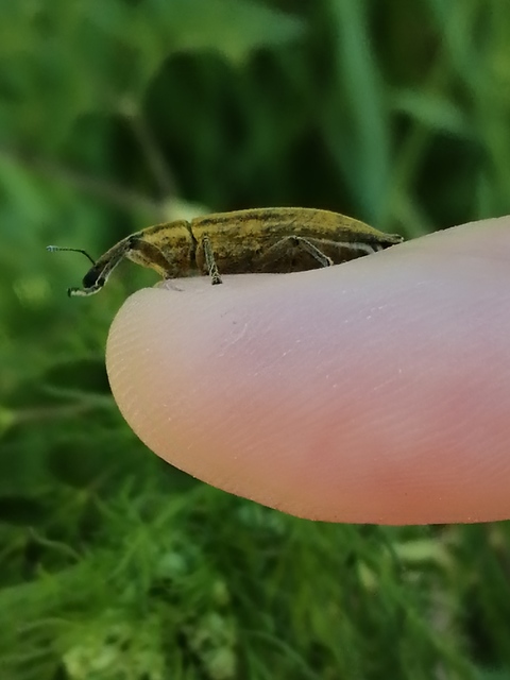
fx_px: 2043
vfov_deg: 18.9
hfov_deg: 14.2
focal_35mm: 104
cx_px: 255
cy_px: 340
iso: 50
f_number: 1.8
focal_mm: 3.46
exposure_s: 1/392
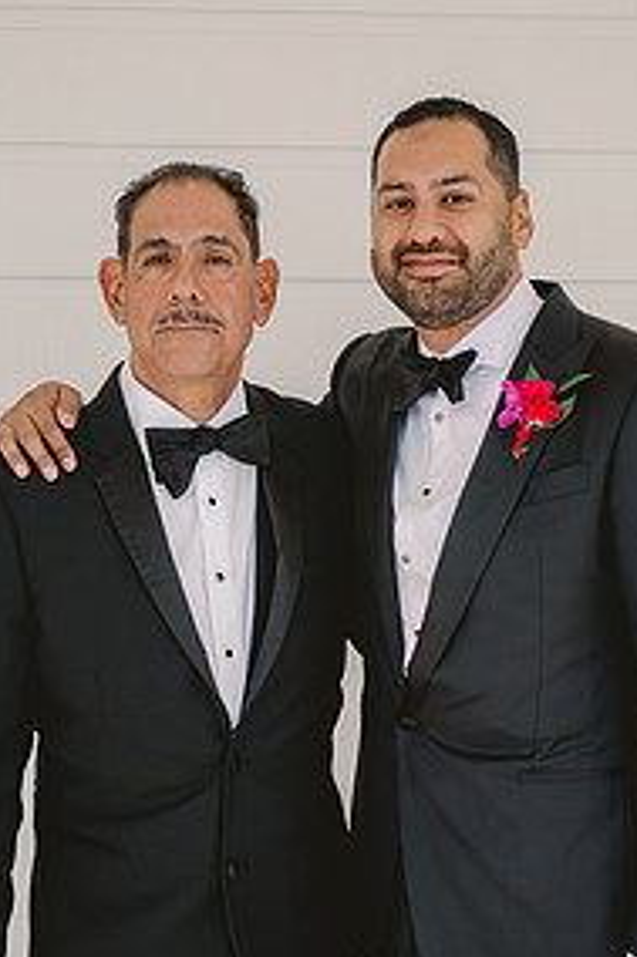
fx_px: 2019
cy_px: 640
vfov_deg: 26.5
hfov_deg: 17.9
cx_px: 302
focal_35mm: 76
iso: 50
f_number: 2.8
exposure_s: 1/250
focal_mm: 48
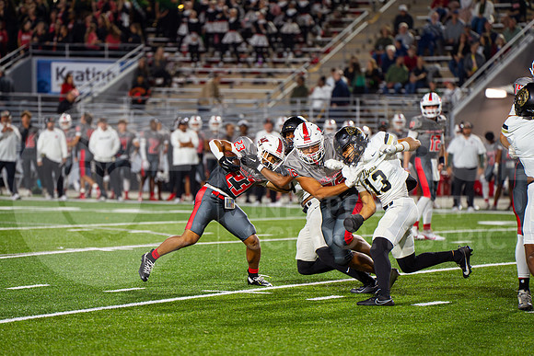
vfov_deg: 7.1
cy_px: 192
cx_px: 246
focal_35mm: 194
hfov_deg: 10.6
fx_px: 2880
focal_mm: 180
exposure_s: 1/1250
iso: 2500
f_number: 3.2
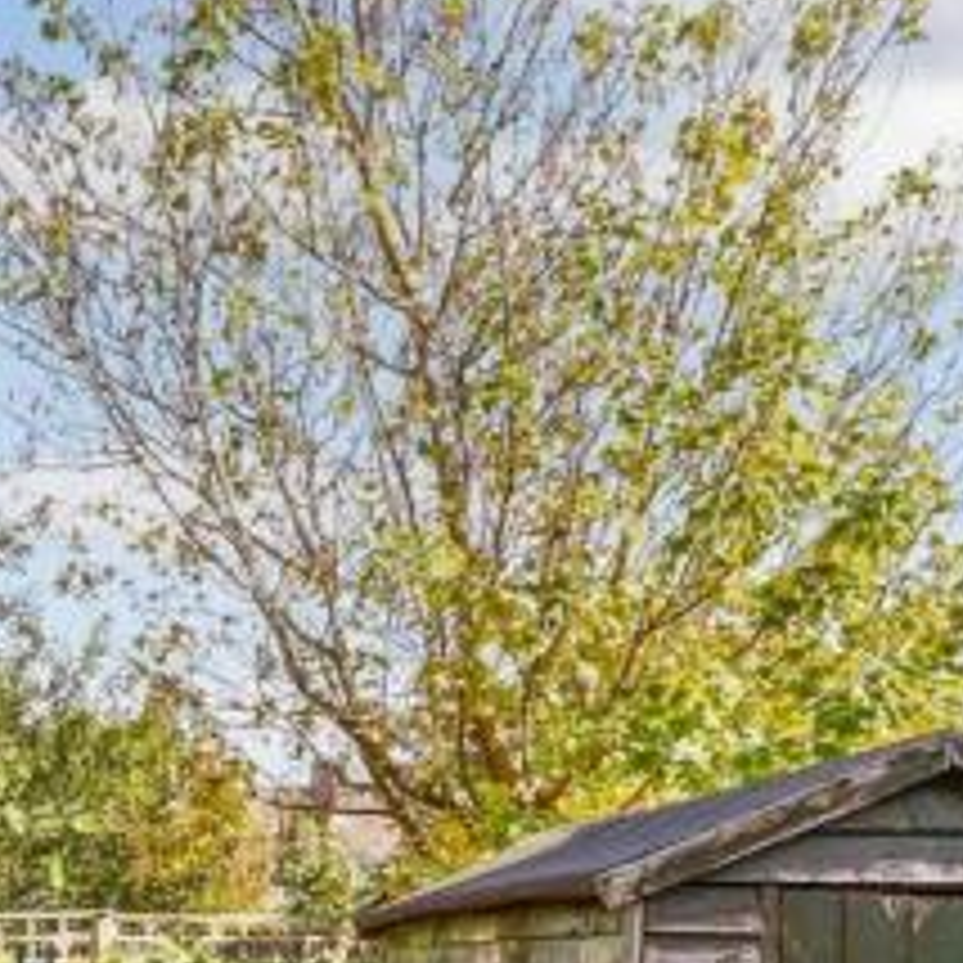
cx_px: 101
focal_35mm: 39
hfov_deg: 39.8
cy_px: 952
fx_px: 1227
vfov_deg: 38.3
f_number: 8
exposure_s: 1/125
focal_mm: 10
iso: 400
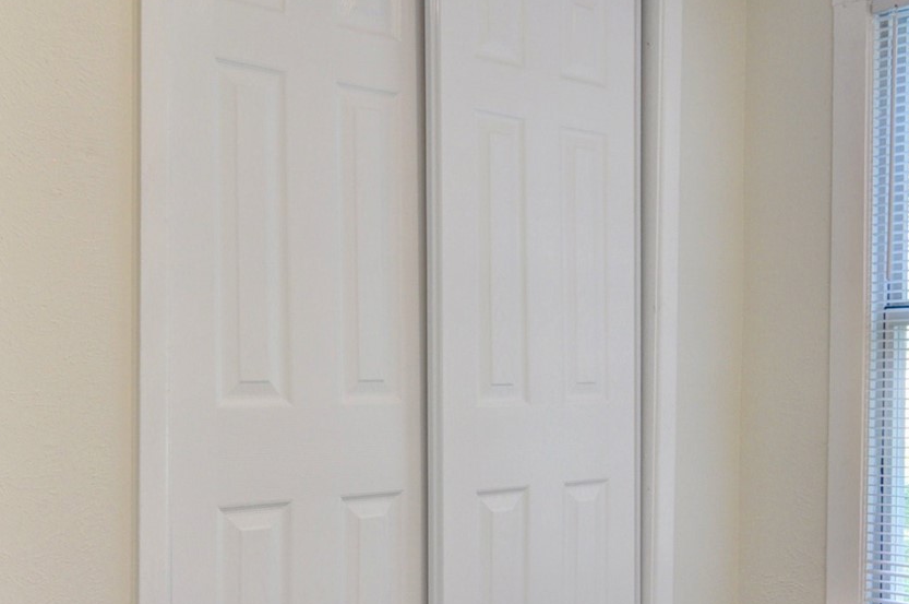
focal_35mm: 47
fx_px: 1185
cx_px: 646
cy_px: 394
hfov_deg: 41.1
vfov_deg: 28.4
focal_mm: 12
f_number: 5
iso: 200
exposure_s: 1/125
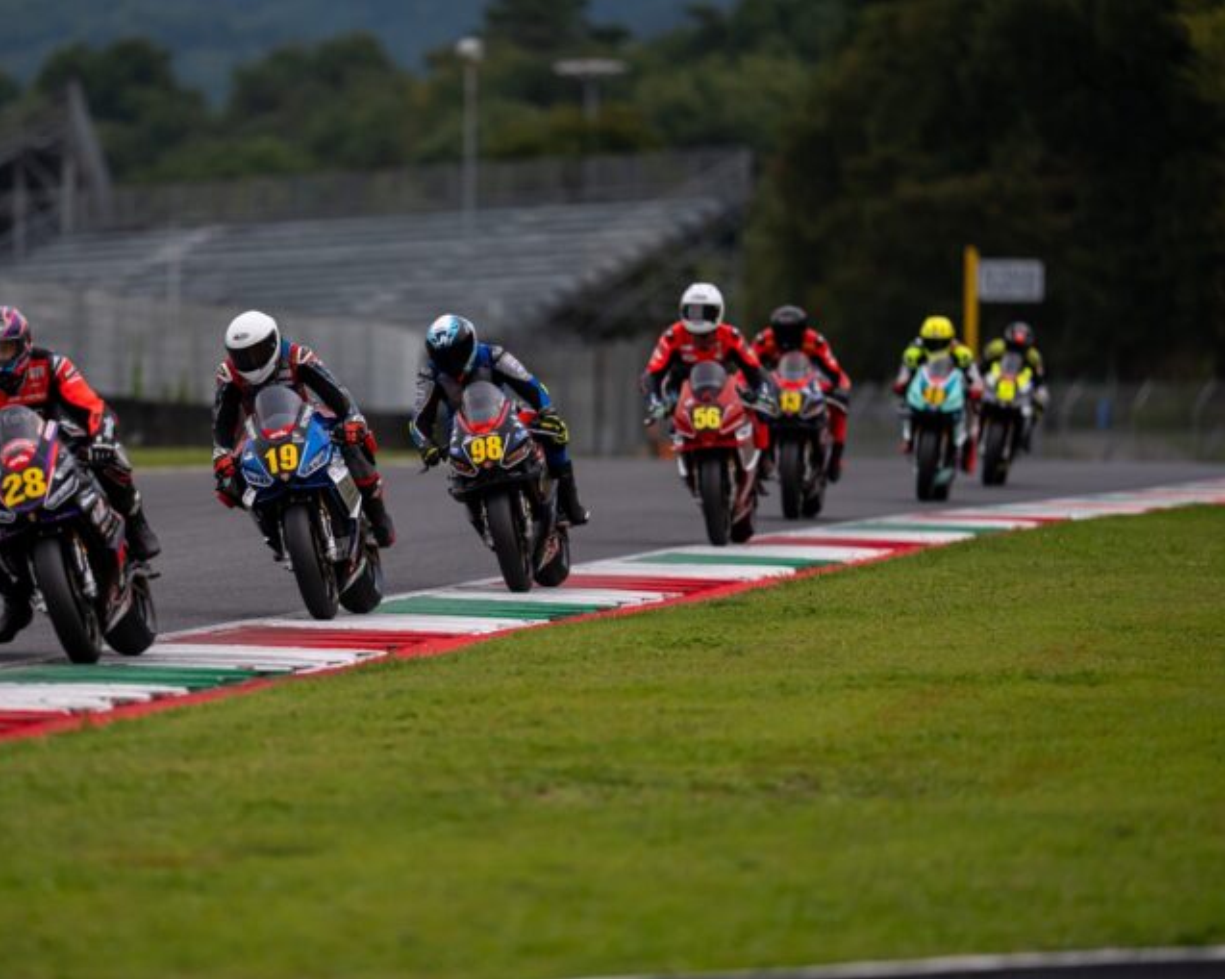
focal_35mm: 369
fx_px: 13372
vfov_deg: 4.2
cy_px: 481
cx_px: 454
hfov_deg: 5.2
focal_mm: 300
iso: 1000
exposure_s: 1/1000
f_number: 2.8
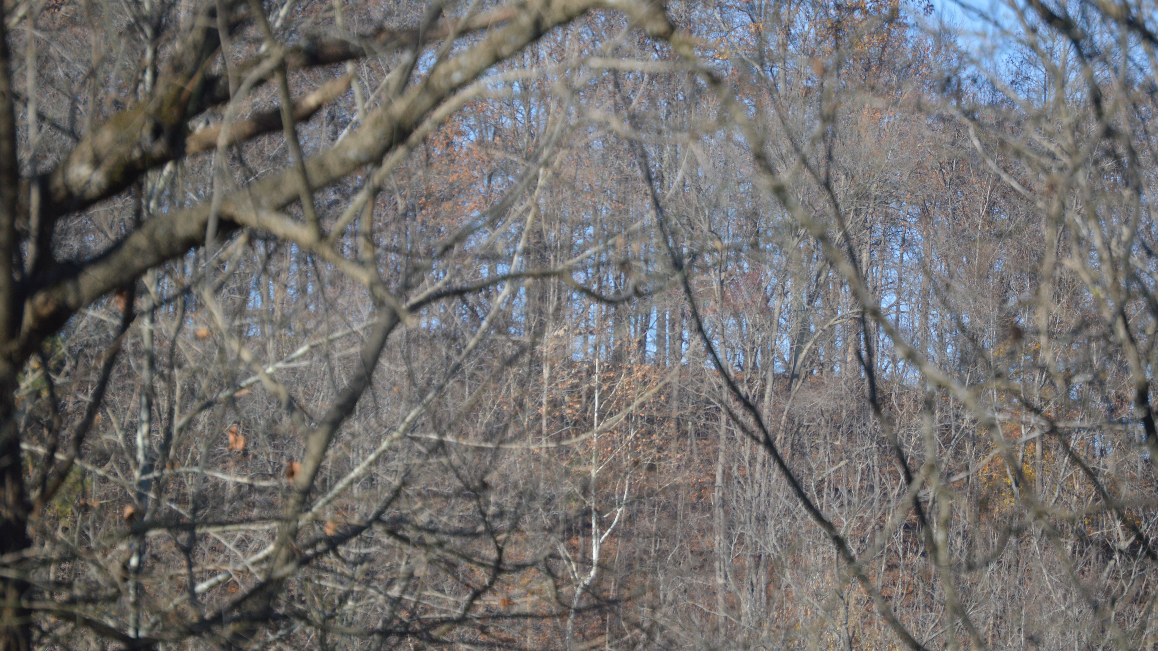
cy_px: 333
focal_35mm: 352
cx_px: 640
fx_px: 10809
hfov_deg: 6.1
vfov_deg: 3.5
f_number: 5.6
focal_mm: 200
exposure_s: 1/1250
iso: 400
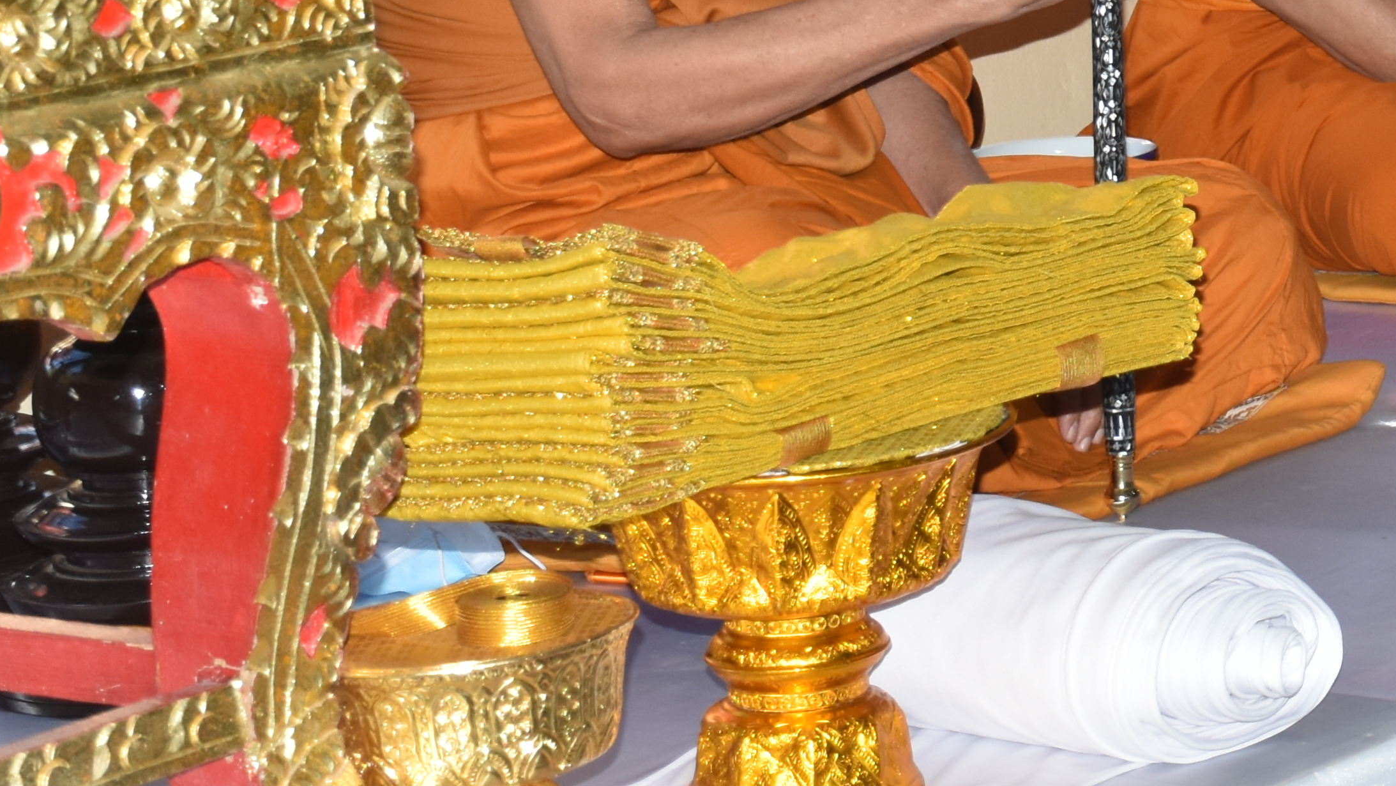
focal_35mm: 138
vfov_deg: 8.5
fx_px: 5109
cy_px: -487
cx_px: 1768
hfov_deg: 14.9
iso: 400
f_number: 5.6
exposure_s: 1/125
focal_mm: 32
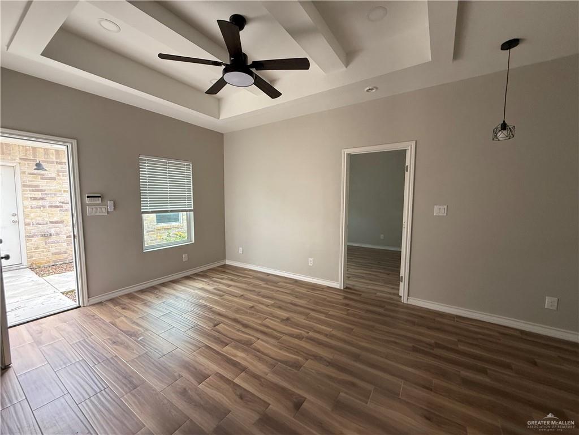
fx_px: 234
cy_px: 218
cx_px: 290
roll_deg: -2.4
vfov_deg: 85.7
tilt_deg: -4.0
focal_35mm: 14
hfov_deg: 102.1
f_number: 2.2
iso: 200
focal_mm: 2.22
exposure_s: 1/99
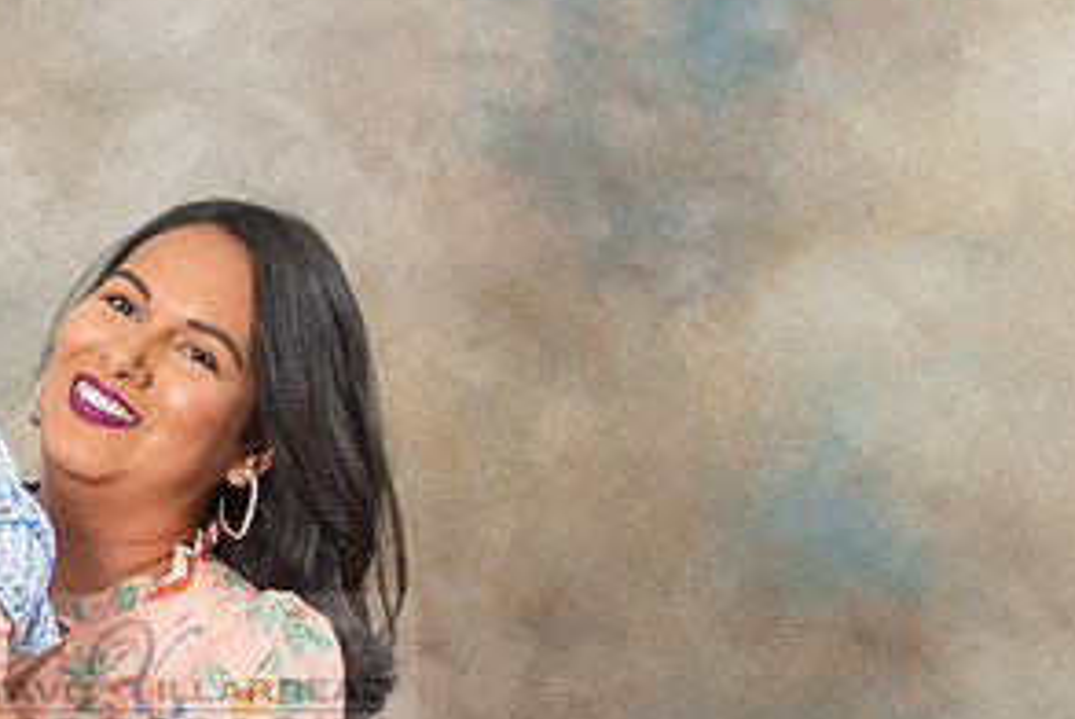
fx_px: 9924
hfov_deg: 6.2
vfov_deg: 4.1
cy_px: 693
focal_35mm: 332
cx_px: -169
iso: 200
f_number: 5.6
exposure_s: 1/125
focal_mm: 80
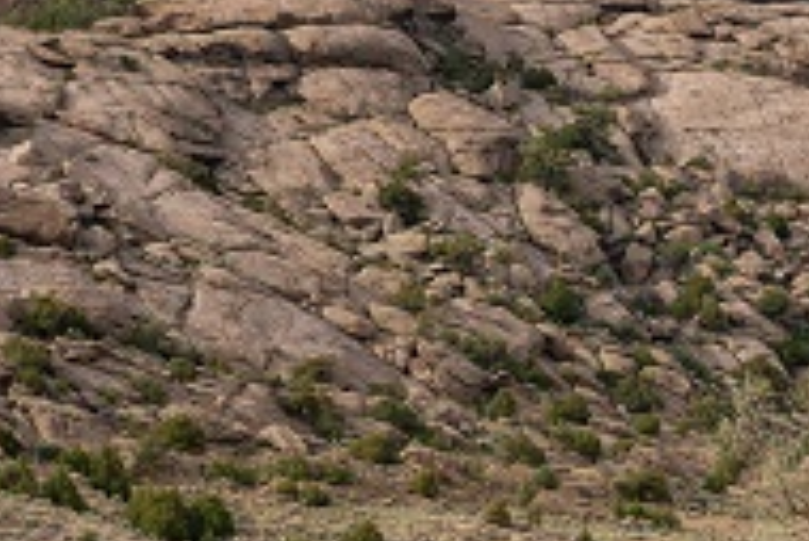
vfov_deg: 6.9
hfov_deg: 10.0
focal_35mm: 195
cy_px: 829
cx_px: 1399
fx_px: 4385
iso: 125
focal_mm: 52
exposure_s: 1/125
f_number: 8
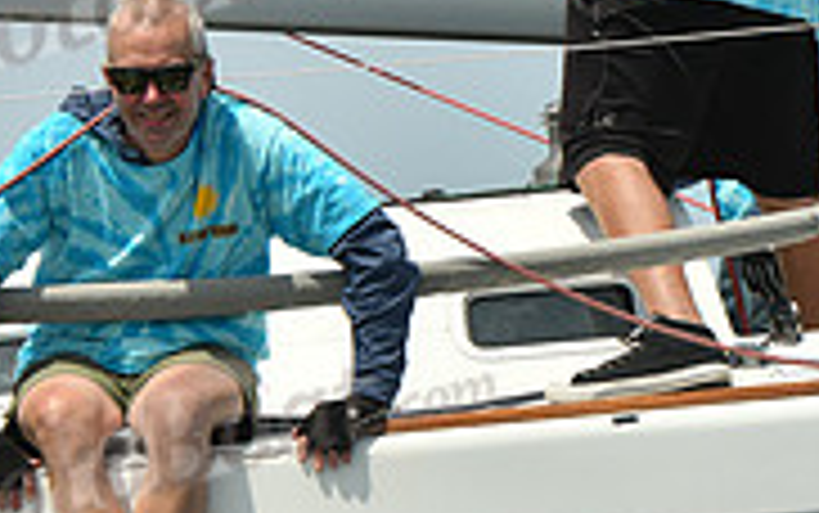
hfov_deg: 9.2
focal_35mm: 227
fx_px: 5070
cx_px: 734
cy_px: 155
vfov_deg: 5.8
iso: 320
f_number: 10
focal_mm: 70
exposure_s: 1/1250
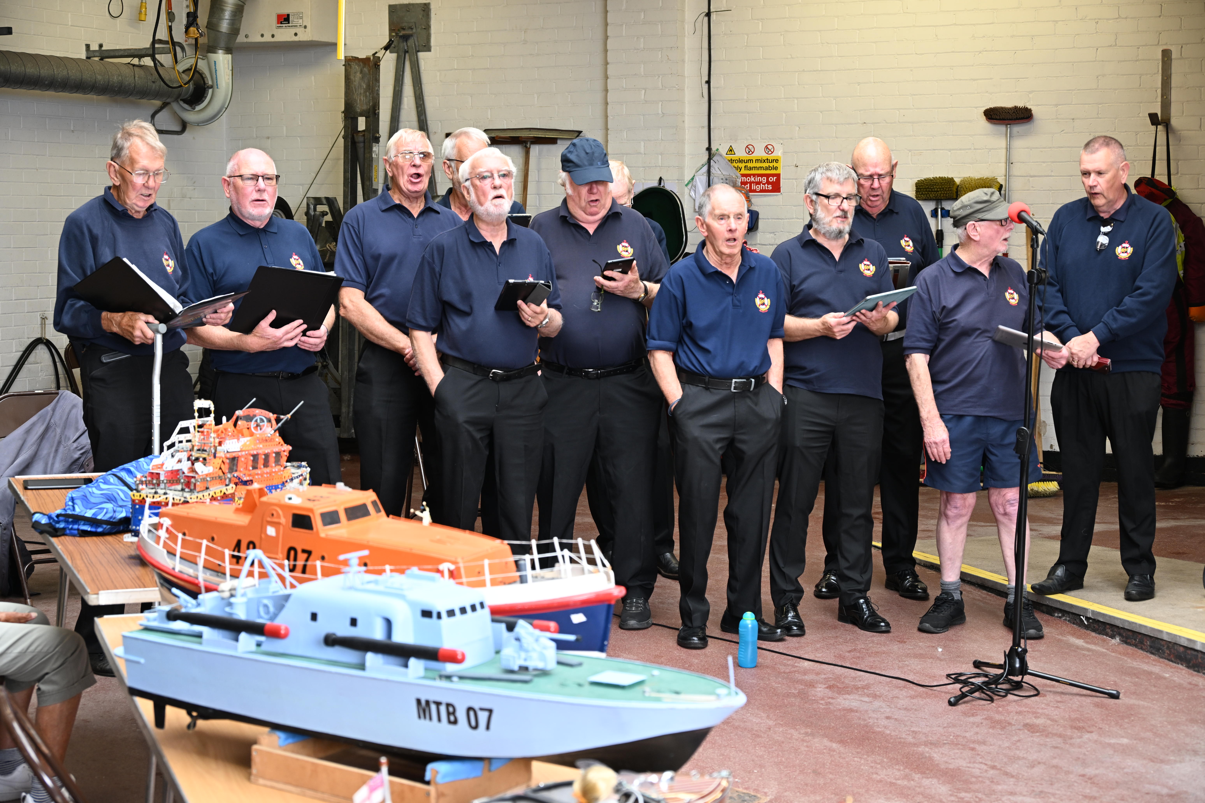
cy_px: 402
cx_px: 602
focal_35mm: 64
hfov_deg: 31.4
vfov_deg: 21.2
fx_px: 2142
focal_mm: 64
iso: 500
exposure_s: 1/60
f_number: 6
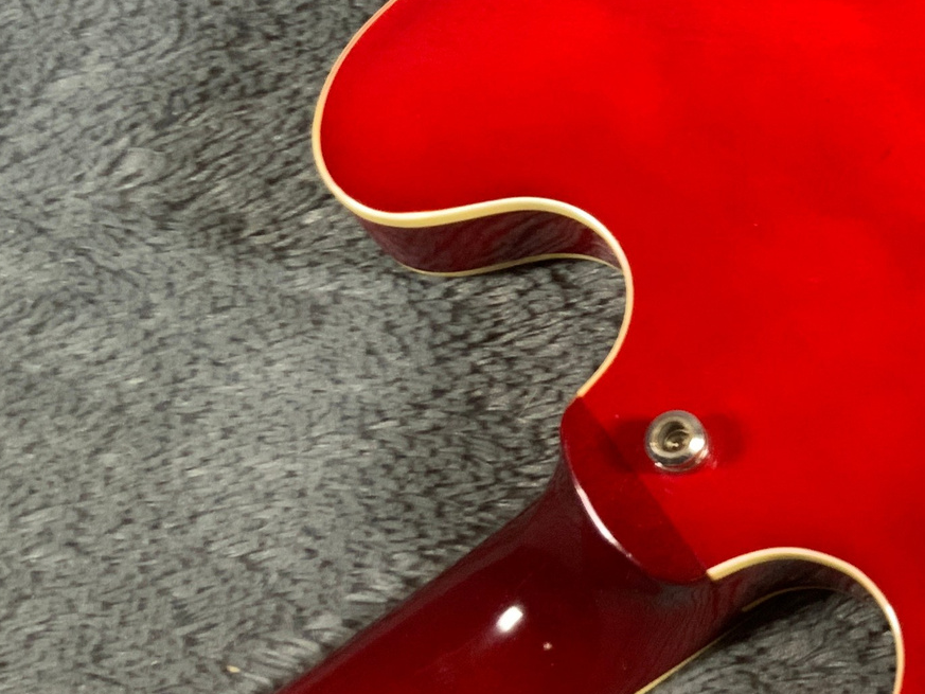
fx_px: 2272
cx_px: 1228
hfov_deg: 20.8
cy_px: 89
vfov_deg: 17.2
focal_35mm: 85
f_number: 1.8
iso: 80
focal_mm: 3
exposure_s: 1/52
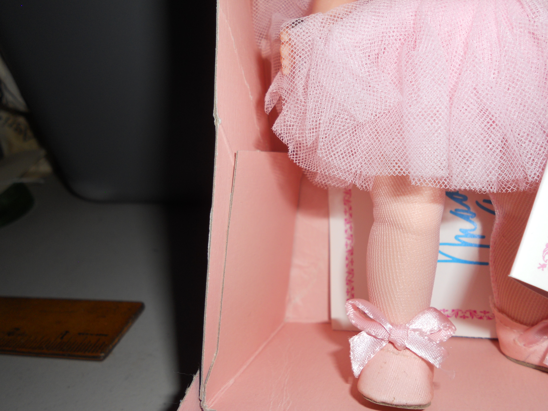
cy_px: 206
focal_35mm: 32
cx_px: 274
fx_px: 507
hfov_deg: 56.8
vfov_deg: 44.2
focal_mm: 5.8
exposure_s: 1/25
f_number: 8.8
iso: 80
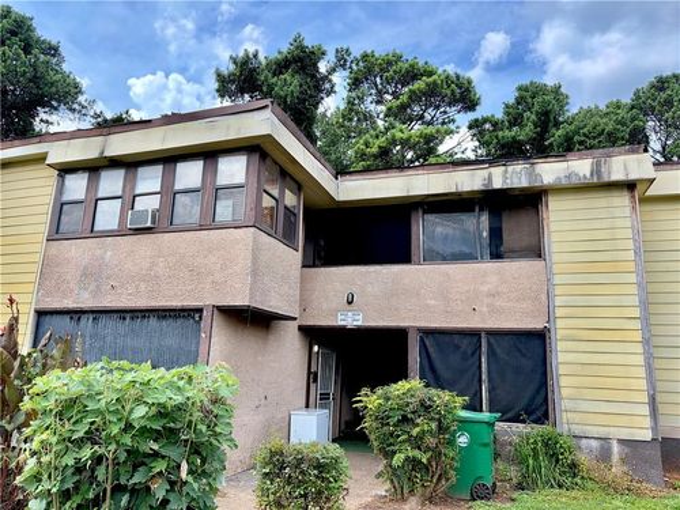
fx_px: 511
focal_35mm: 26
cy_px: 255
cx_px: 340
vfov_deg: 53.1
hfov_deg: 67.3
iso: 64
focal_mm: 5.96
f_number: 1.6
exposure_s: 1/1751
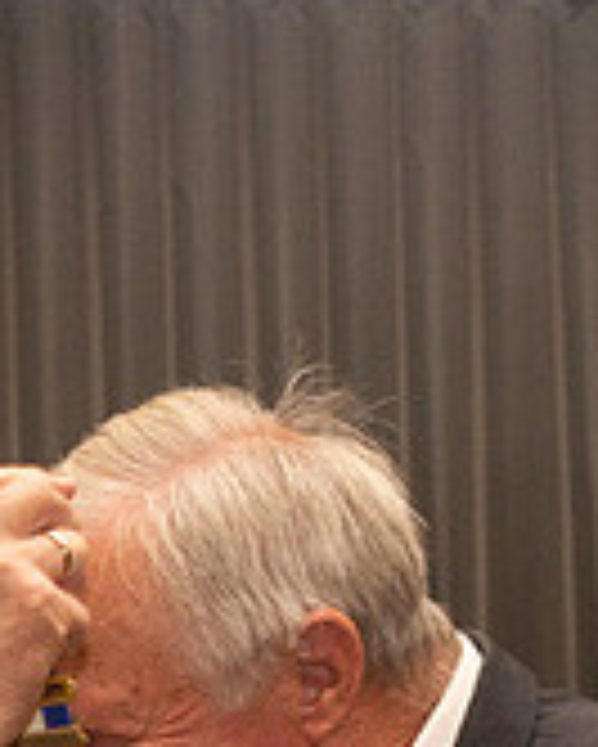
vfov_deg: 11.1
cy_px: 1039
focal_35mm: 168
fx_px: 3713
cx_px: 423
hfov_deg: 9.2
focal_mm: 34
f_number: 9
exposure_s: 1/60
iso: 800
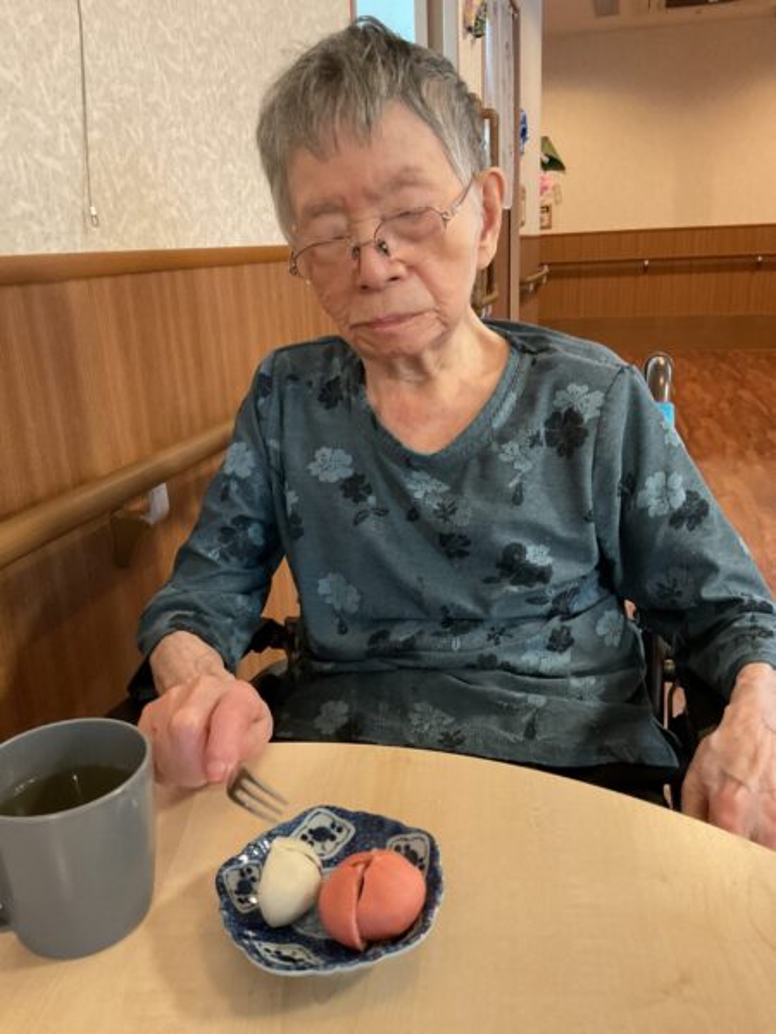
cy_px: 517
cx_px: 388
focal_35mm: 29
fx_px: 867
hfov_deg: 48.2
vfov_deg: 61.7
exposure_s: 1/50
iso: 250
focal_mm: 3
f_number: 1.8
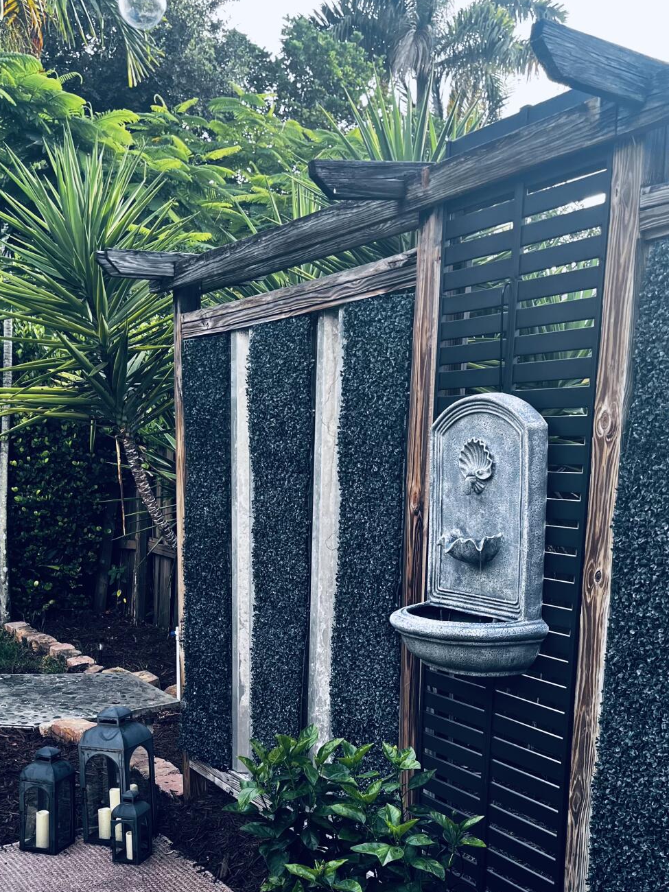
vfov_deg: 45.1
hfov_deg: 36.0
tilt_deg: -13.6
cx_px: 331
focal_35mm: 40
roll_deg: +1.3
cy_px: 677
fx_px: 1031
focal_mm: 5.1
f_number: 1.6
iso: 40
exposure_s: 1/122
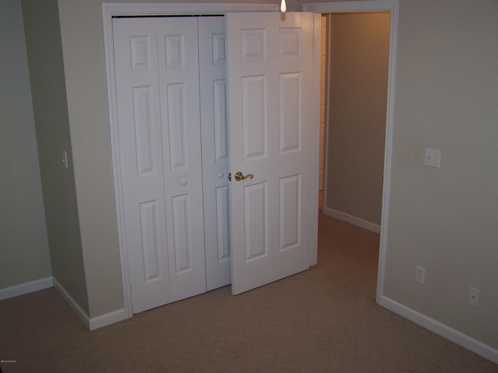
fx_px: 547
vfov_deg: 37.7
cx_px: 249
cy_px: 186
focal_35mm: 38
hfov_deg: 49.0
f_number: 2.8
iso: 80
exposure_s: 1/60
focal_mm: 6.3
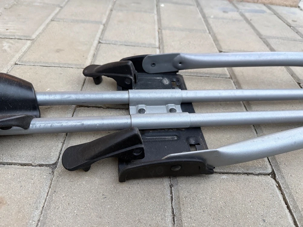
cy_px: 114
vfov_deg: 56.8
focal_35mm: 24
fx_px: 210
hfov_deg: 71.6
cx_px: 152
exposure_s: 1/60
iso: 320
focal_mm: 6.76
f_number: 1.78
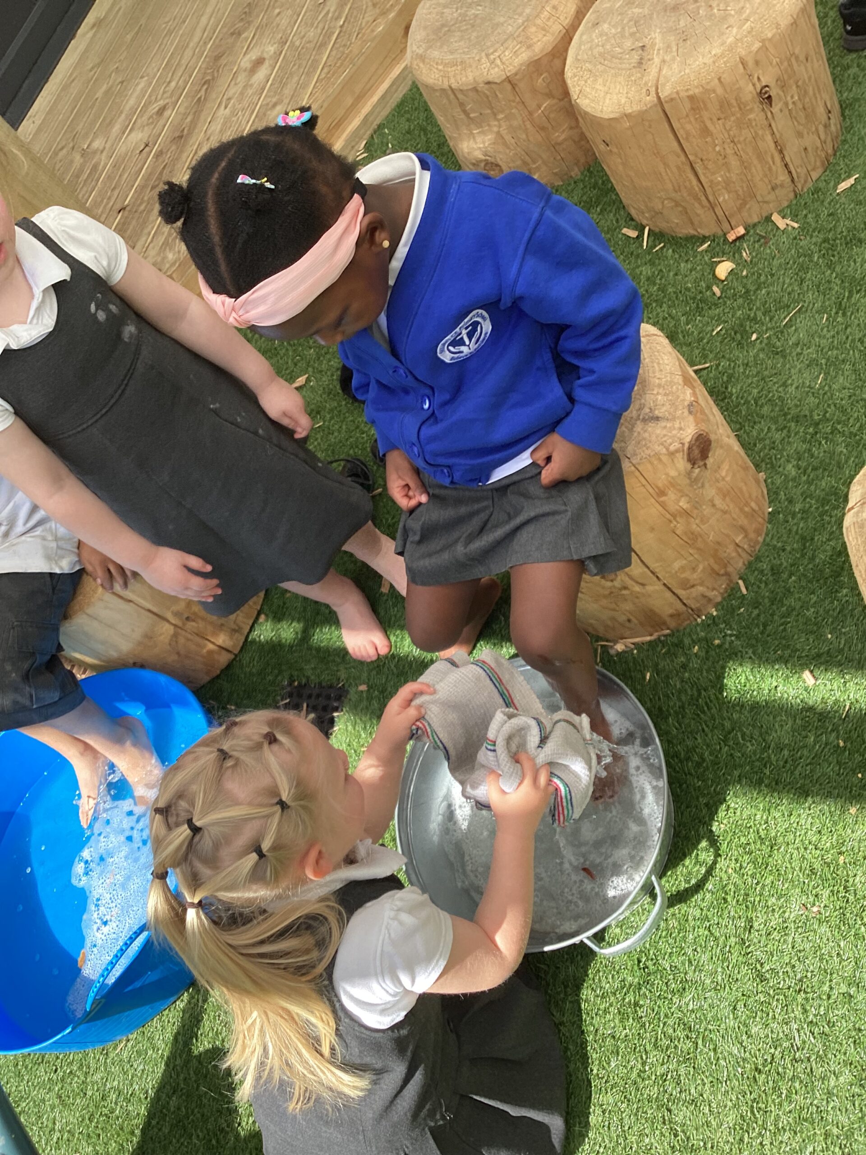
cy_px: 578
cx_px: 433
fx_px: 1034
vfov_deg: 58.4
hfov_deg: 45.4
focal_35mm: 31
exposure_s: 1/209
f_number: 2.4
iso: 25
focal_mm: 3.3
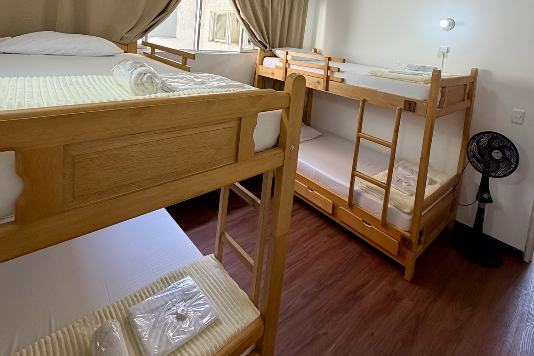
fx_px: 297
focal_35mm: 20
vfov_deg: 56.6
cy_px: 63
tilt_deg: -4.2
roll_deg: -5.9
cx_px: 270
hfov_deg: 84.0
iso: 160
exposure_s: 1/121
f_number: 2.2
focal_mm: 2.22
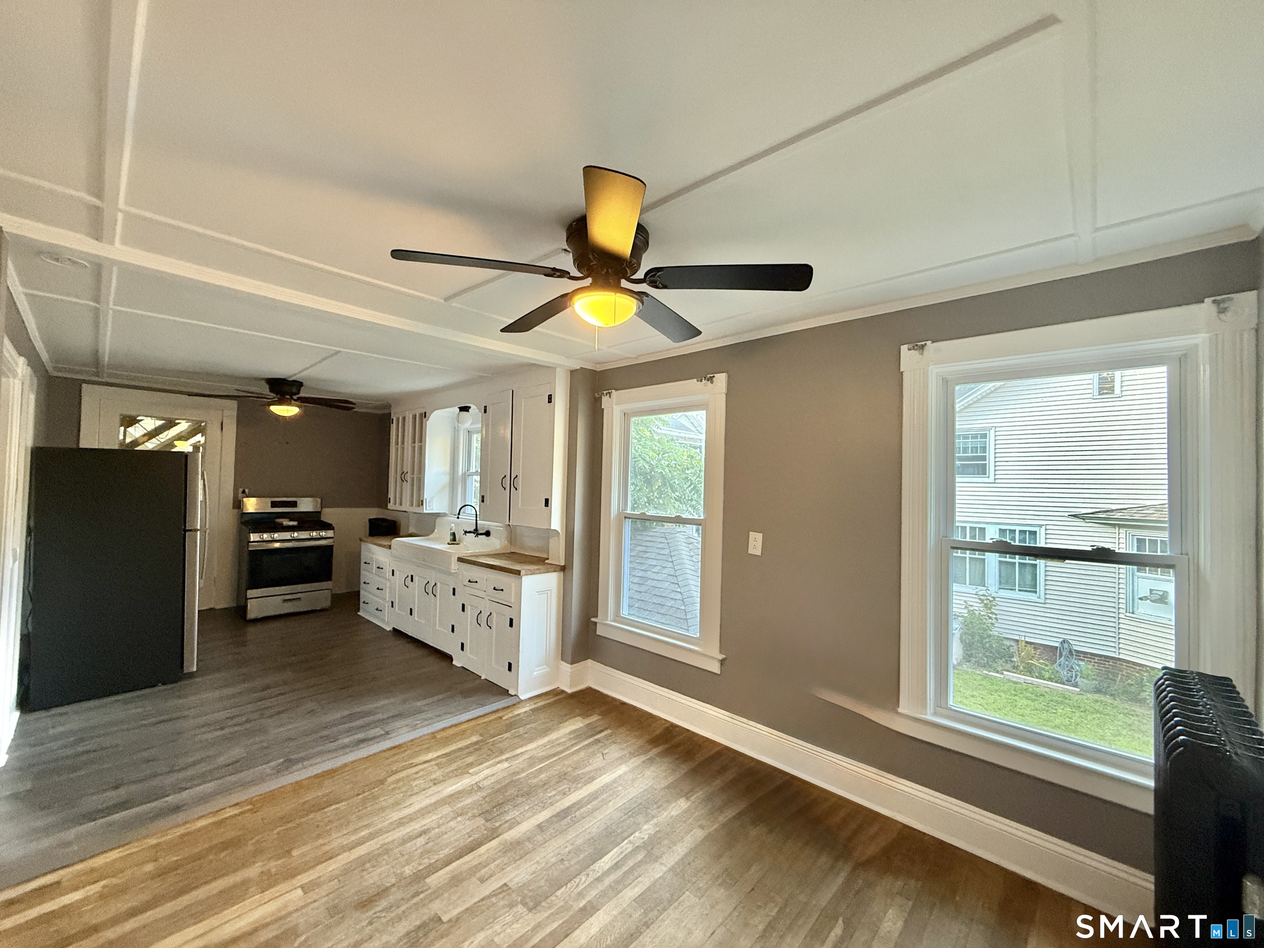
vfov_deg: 85.7
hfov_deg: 102.1
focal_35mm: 14
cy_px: 474
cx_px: 632
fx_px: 511
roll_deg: -1.7
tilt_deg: +2.0
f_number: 2.2
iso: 500
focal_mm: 2.22
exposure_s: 1/60
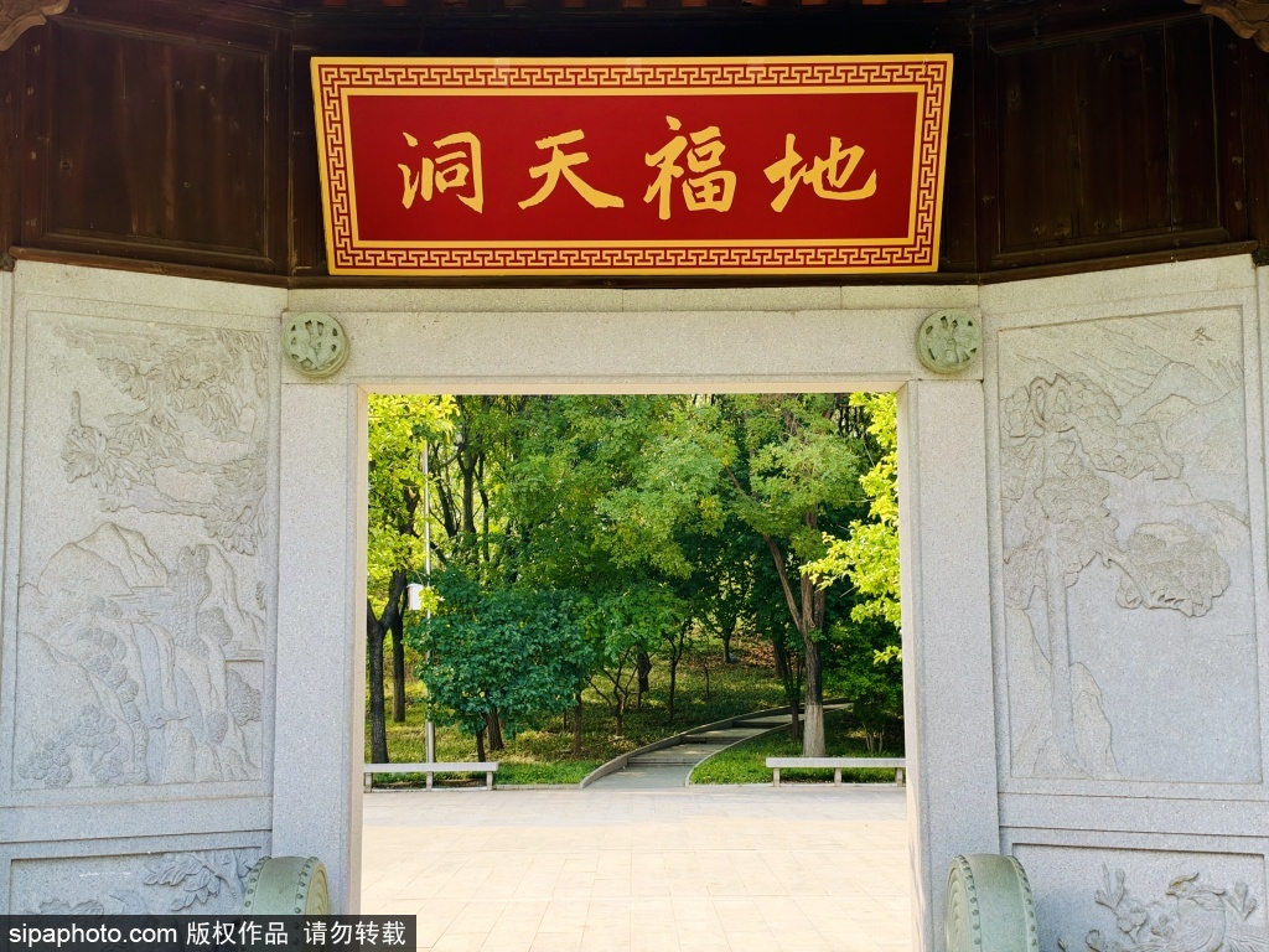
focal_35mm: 48
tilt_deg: +7.6
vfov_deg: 30.3
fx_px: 1760
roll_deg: +0.3
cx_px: 634
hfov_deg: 39.7
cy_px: 476
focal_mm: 6.93
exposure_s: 1/1361
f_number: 1.48
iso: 80
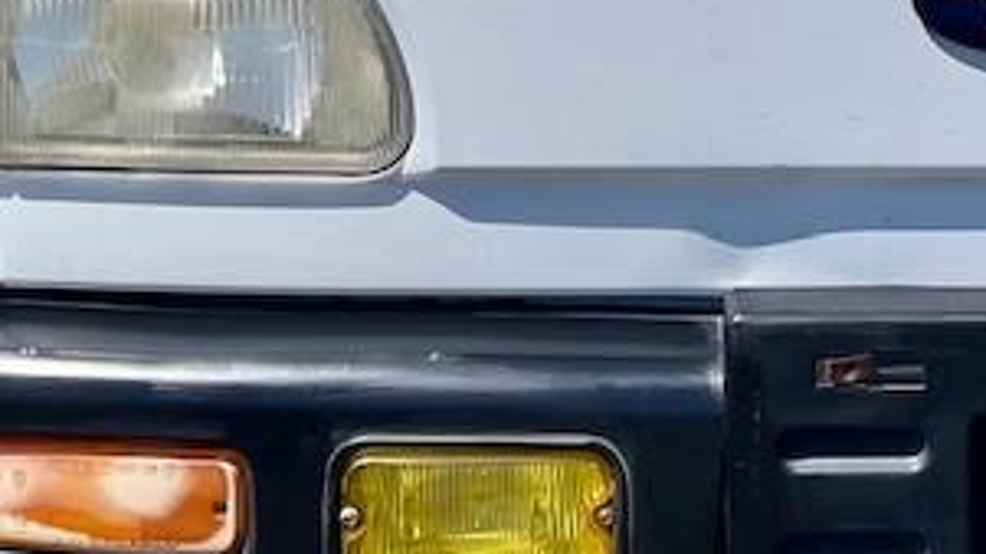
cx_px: 1048
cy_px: -443
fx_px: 3031
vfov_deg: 9.9
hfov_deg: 17.9
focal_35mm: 116
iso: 32
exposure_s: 1/5128
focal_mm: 5.1
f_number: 1.6
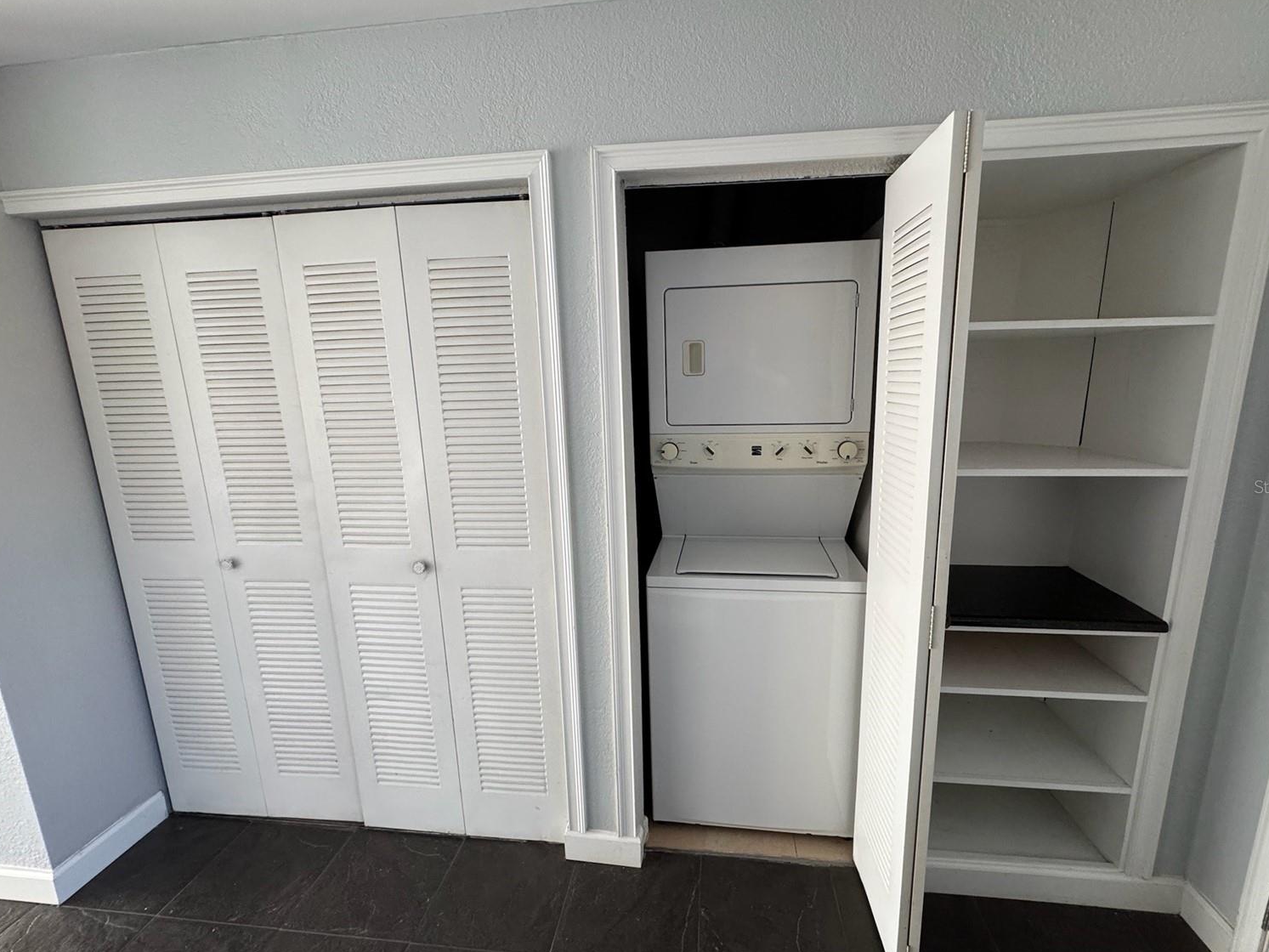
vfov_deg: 81.7
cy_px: 486
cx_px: 654
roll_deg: +0.9
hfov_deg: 98.1
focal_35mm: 15
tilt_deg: -11.8
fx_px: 550
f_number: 2.2
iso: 250
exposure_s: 1/120
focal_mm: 2.22
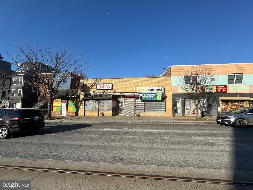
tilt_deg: +3.0
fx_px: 102
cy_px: 95
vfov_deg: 85.7
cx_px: 126
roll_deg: -0.1
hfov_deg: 102.1
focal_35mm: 14
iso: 50
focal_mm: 2.22
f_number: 2.2
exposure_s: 1/2874
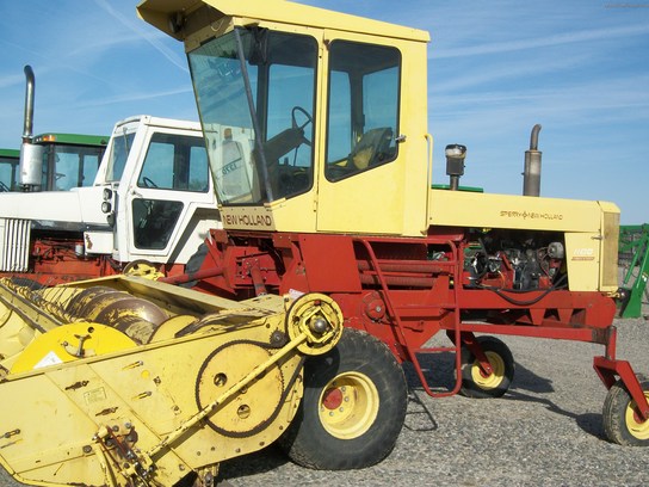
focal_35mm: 50
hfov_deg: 38.2
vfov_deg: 29.1
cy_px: 244
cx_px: 324
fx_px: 937
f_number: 11.2
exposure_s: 1/160
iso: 80
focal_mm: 8.8
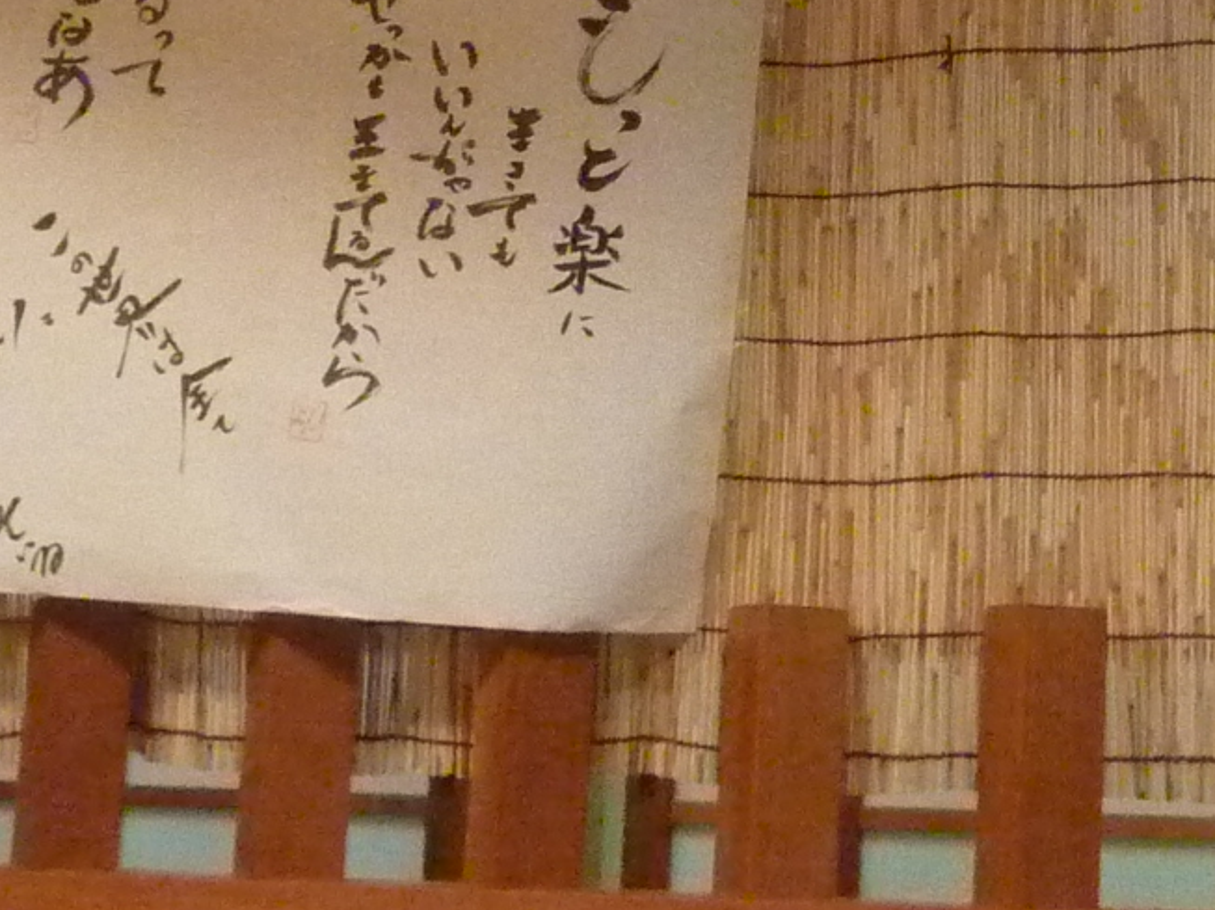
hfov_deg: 21.0
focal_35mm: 91
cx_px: 1139
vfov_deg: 15.5
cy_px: -249
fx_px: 3192
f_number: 3.3
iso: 800
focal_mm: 4.1
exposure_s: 1/20
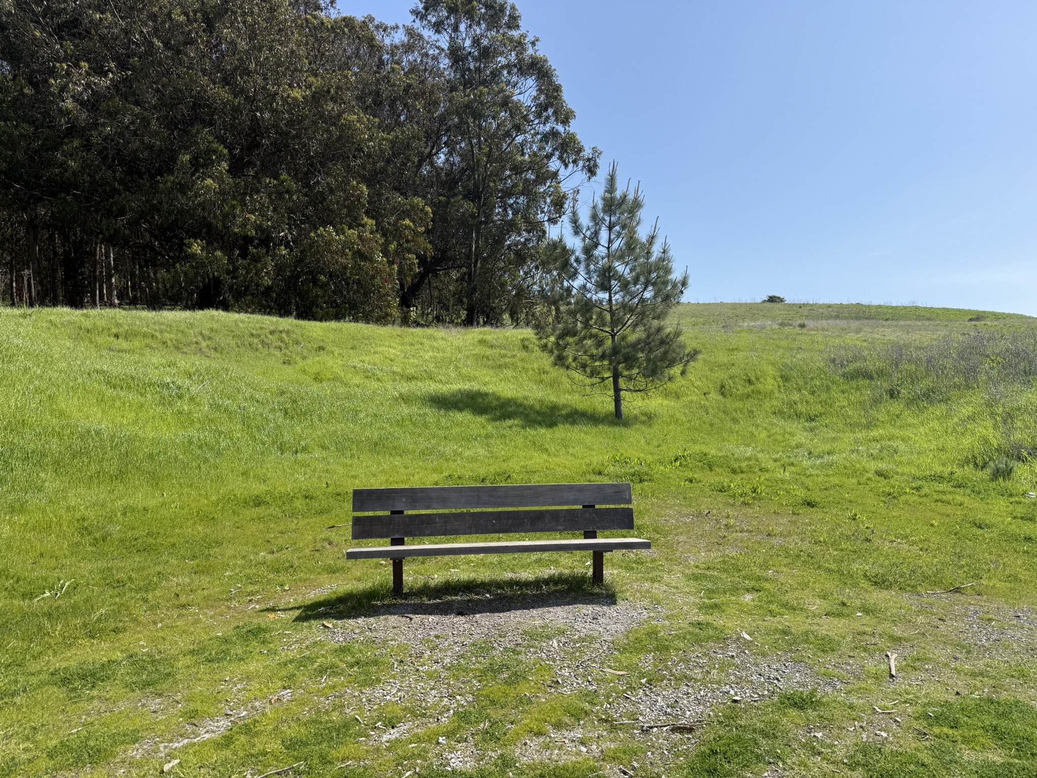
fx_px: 719
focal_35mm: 24
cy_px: 389
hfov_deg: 71.6
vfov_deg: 56.8
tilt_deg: +2.0
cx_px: 518
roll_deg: +1.2
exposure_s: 1/4167
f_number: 1.78
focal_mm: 6.76
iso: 80
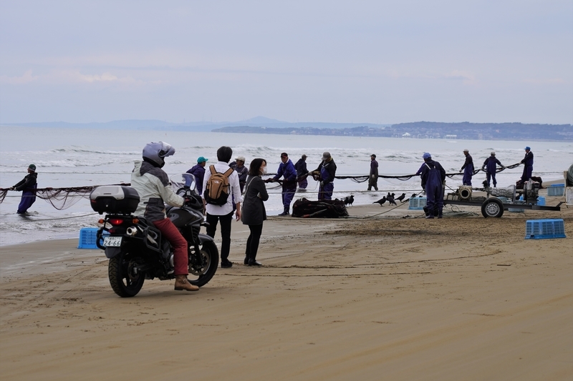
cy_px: 190
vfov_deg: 13.2
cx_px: 286
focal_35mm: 104
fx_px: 1655
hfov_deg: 19.6
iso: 100
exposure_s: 1/250
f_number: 5.6
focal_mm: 104
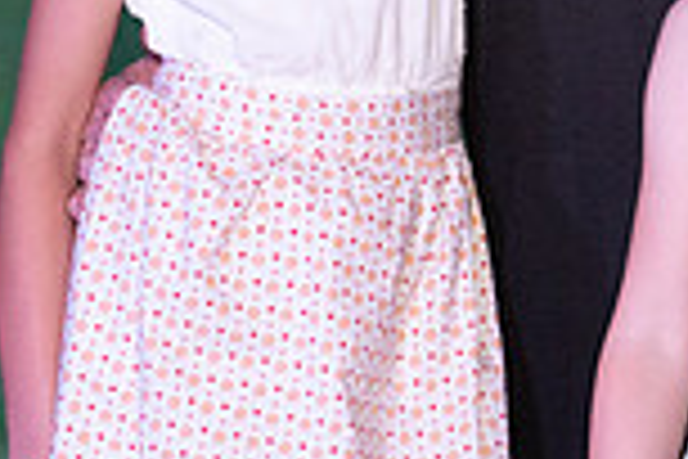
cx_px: 283
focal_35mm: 201
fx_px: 3841
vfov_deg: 6.7
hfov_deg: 10.2
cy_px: -227
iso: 6400
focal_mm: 53
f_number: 4
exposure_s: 1/160
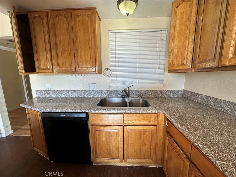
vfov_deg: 85.7
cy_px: 88
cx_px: 118
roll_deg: +1.1
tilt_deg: -8.4
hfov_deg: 102.1
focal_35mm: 14
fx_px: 95
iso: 80
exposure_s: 1/120
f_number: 2.2
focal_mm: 2.22
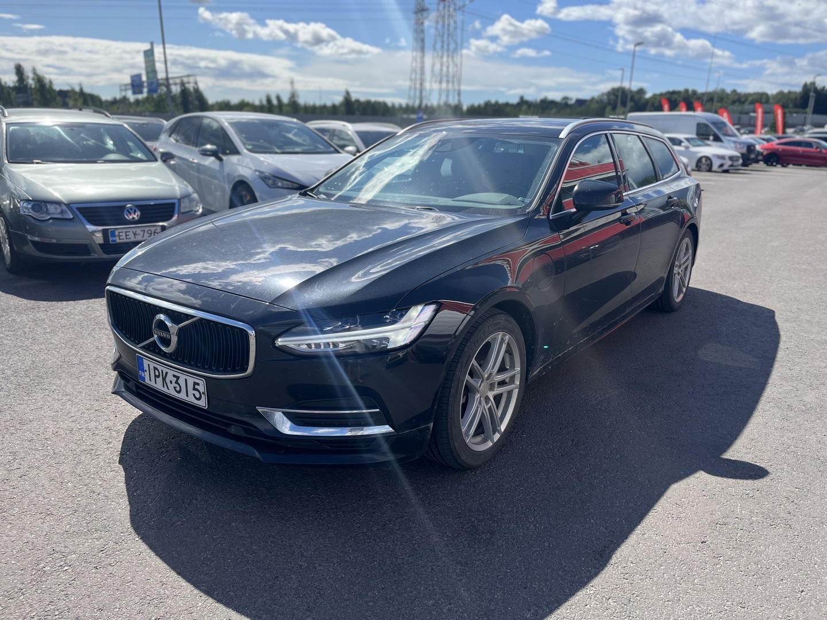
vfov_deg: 53.1
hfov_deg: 67.3
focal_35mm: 26
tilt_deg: -17.7
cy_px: 310
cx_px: 414
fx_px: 621
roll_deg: -1.2
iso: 50
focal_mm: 5.1
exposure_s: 1/2967
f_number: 1.6
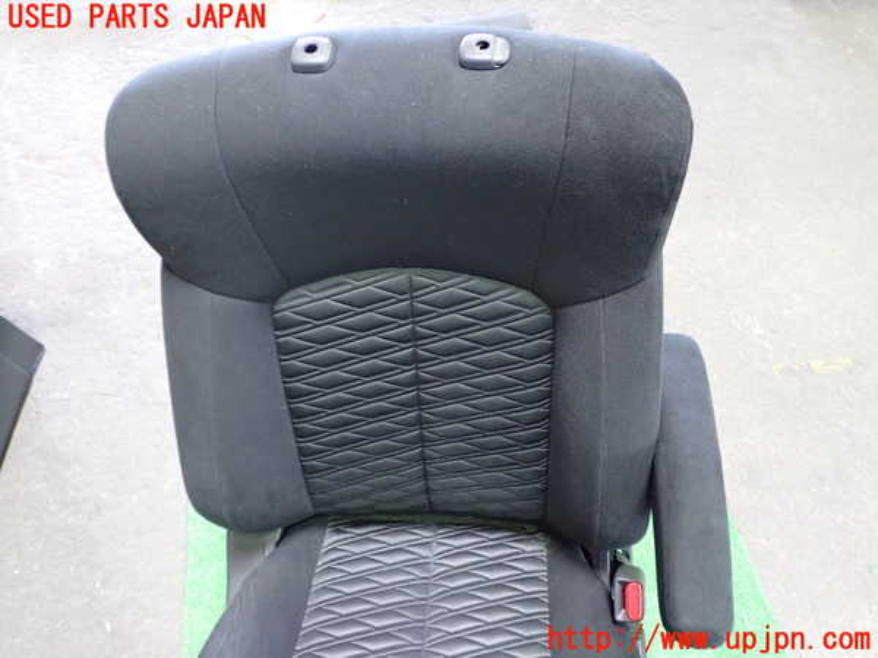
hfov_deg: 60.0
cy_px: 329
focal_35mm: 30
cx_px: 439
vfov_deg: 46.8
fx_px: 761
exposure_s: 1/25
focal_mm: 5.4
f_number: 2.3
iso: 800
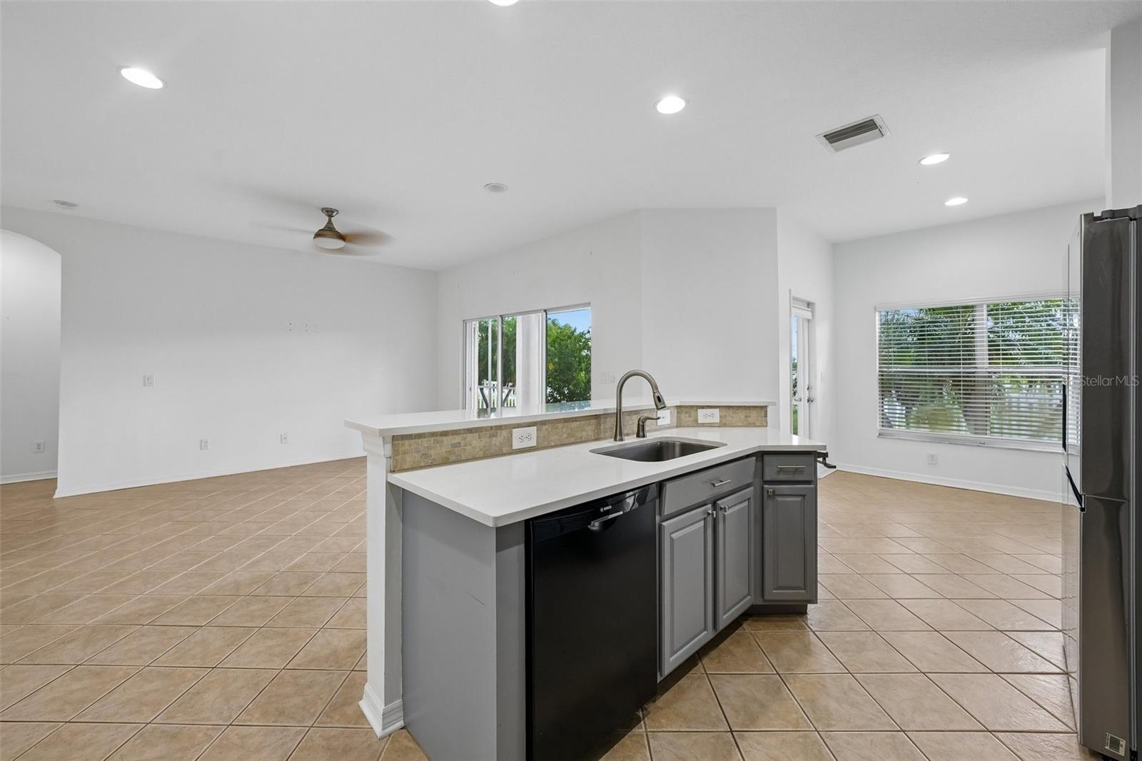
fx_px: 444
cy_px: 380
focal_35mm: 14
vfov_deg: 81.2
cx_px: 571
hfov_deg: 104.3
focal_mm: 14
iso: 800
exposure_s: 1/50
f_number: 8
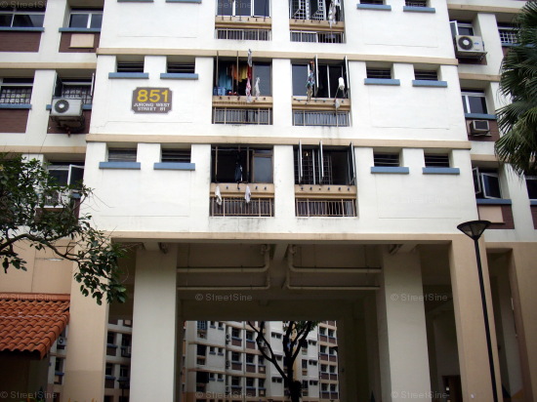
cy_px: 201
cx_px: 268
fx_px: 574
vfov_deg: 38.6
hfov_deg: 50.2
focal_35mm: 37
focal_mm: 6.2
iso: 80
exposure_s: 1/320
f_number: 2.8
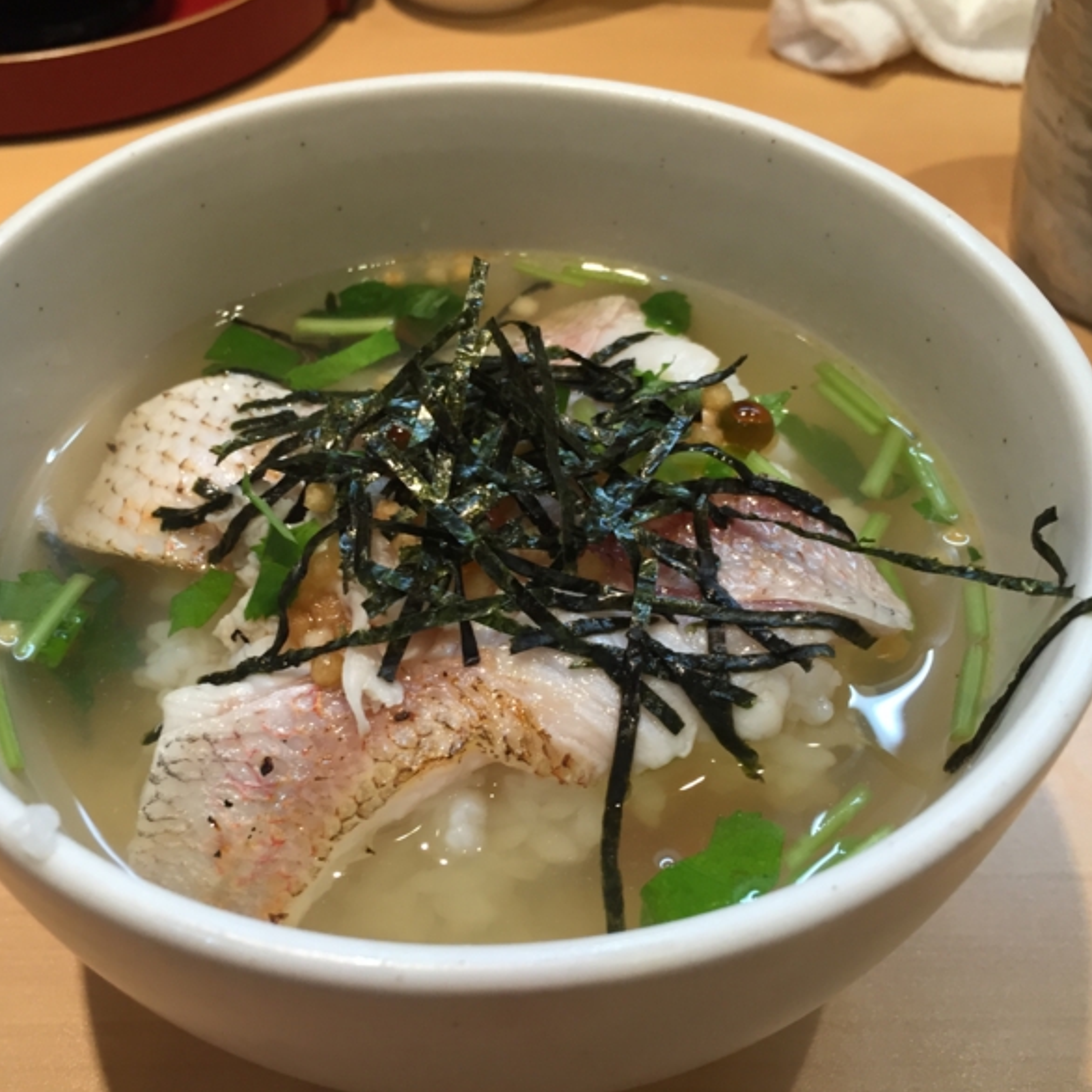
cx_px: 514
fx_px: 1249
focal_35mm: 35
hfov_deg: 47.2
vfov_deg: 47.2
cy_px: 548
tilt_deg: -48.2
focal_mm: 4.15
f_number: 2.2
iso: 64
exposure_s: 1/30
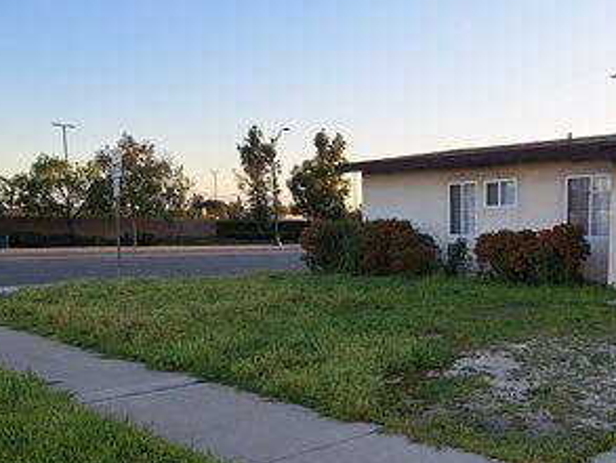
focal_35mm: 41
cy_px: 327
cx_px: 458
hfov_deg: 44.3
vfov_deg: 34.7
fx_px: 730
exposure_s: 1/281
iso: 50
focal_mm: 5.23
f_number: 1.8
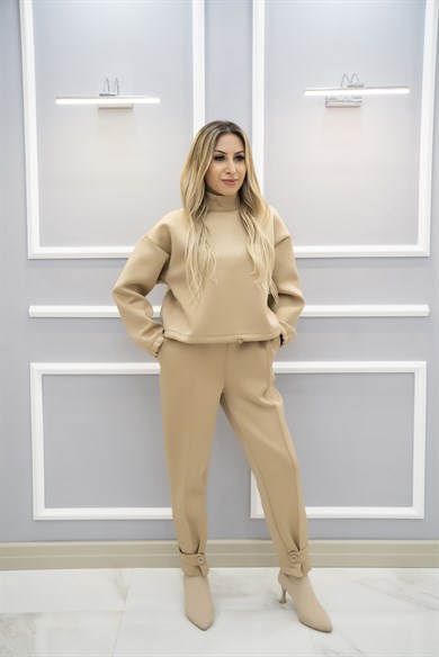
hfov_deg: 37.9
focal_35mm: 35
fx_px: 639
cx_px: 220
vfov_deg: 54.4
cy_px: 328
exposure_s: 1/80
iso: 800
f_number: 5
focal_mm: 35
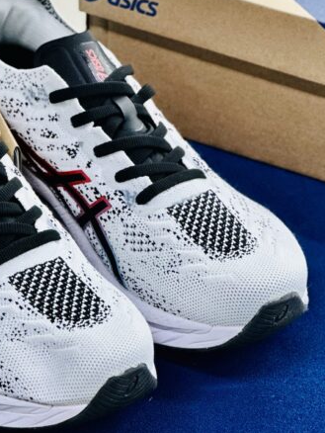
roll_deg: -2.1
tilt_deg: -35.9
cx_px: 78
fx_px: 2051
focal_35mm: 164
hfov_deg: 9.0
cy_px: 164
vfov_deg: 12.0
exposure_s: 1/100
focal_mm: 9
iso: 200
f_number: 2.8
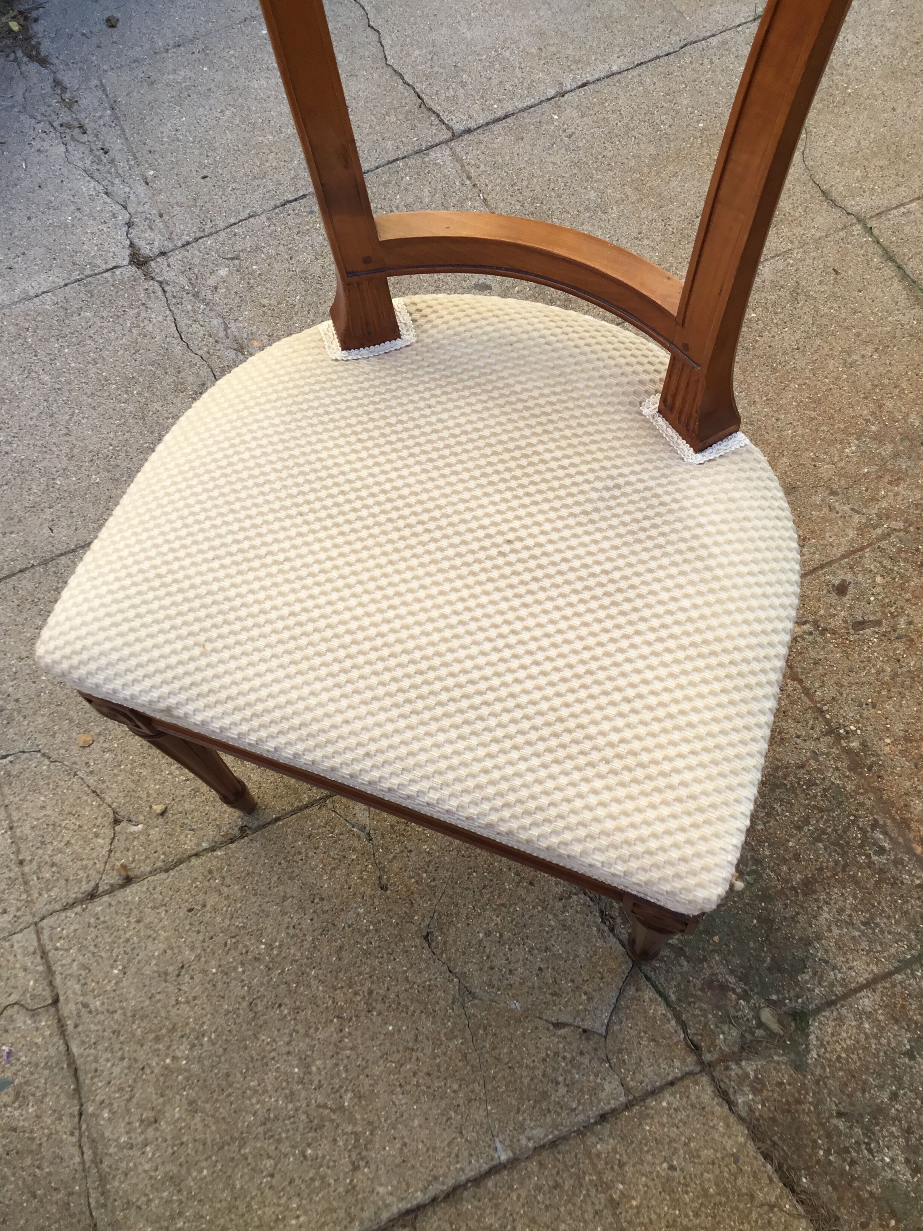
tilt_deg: -61.5
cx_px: 462
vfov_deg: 58.4
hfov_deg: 45.4
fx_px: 1102
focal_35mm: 31
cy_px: 616
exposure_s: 1/177
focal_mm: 3.3
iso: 25
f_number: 2.4
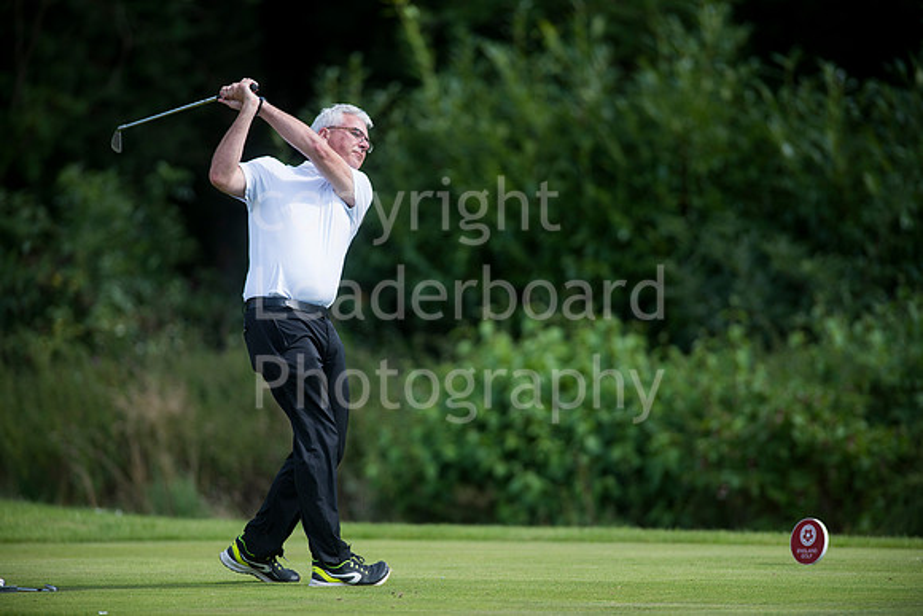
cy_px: 308
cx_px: 462
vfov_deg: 4.6
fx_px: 7693
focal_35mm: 300
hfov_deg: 6.9
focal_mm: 300
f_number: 3.2
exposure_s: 1/1250
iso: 200
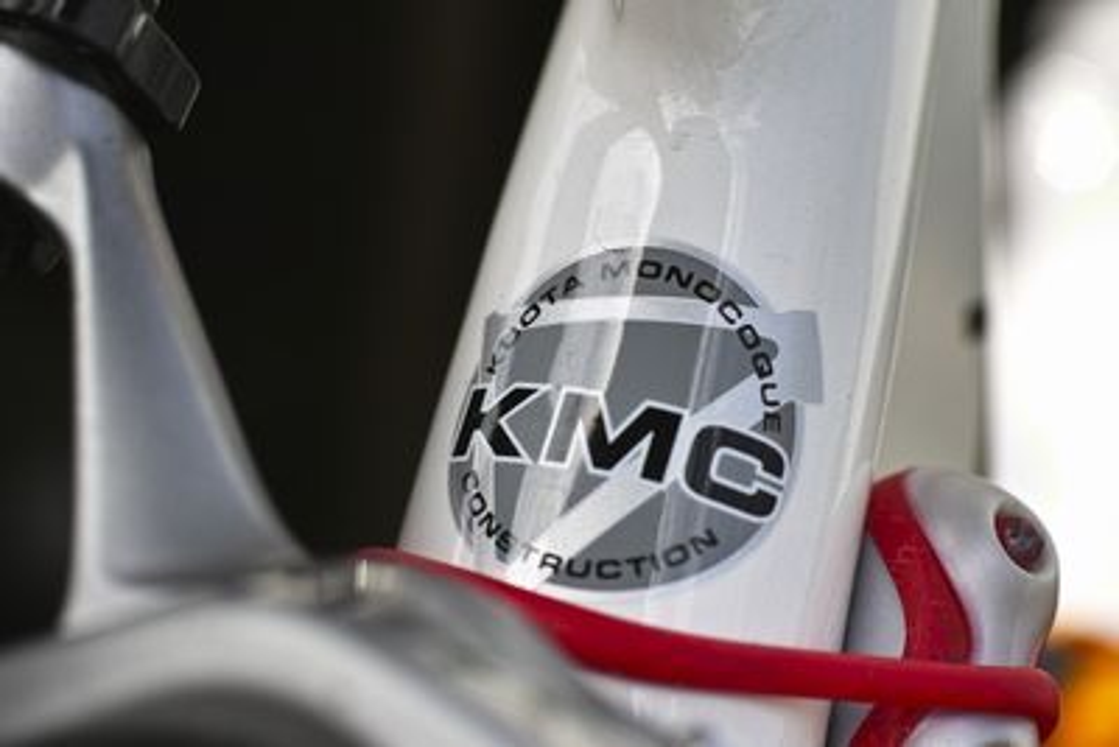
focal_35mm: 75
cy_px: 374
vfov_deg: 18.2
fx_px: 2332
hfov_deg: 27.0
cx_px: 560
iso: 100
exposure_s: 1/320
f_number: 5
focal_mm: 50
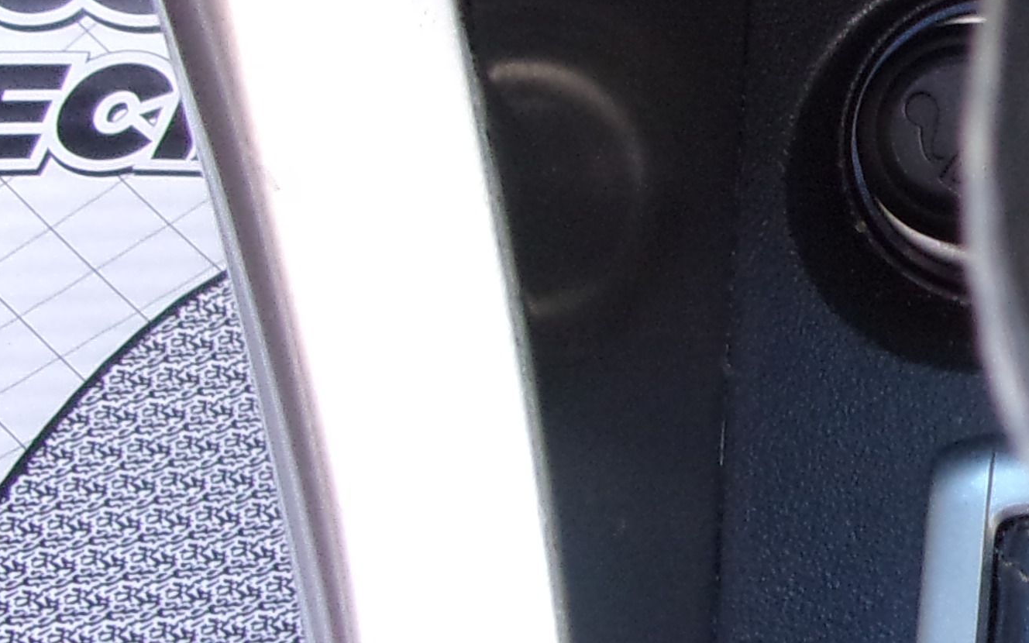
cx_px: 1603
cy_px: 228
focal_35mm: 103
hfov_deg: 17.8
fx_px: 2888
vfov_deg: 12.7
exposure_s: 1/34
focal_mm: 5.1
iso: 182
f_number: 3.9
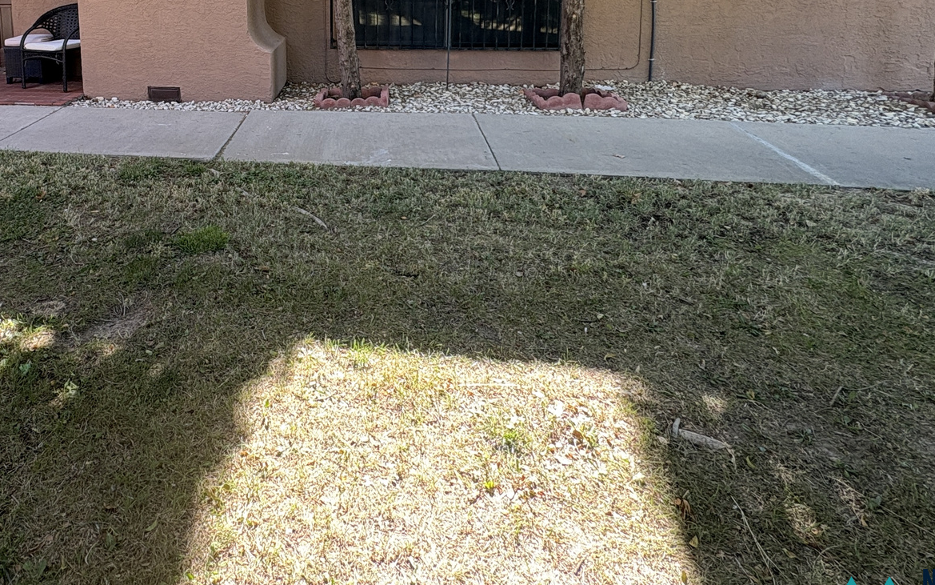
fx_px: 663
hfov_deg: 66.9
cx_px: 258
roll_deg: +2.1
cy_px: 42
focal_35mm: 26
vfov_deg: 42.9
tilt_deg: -7.8
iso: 100
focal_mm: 2.22
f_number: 2.2
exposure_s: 1/99
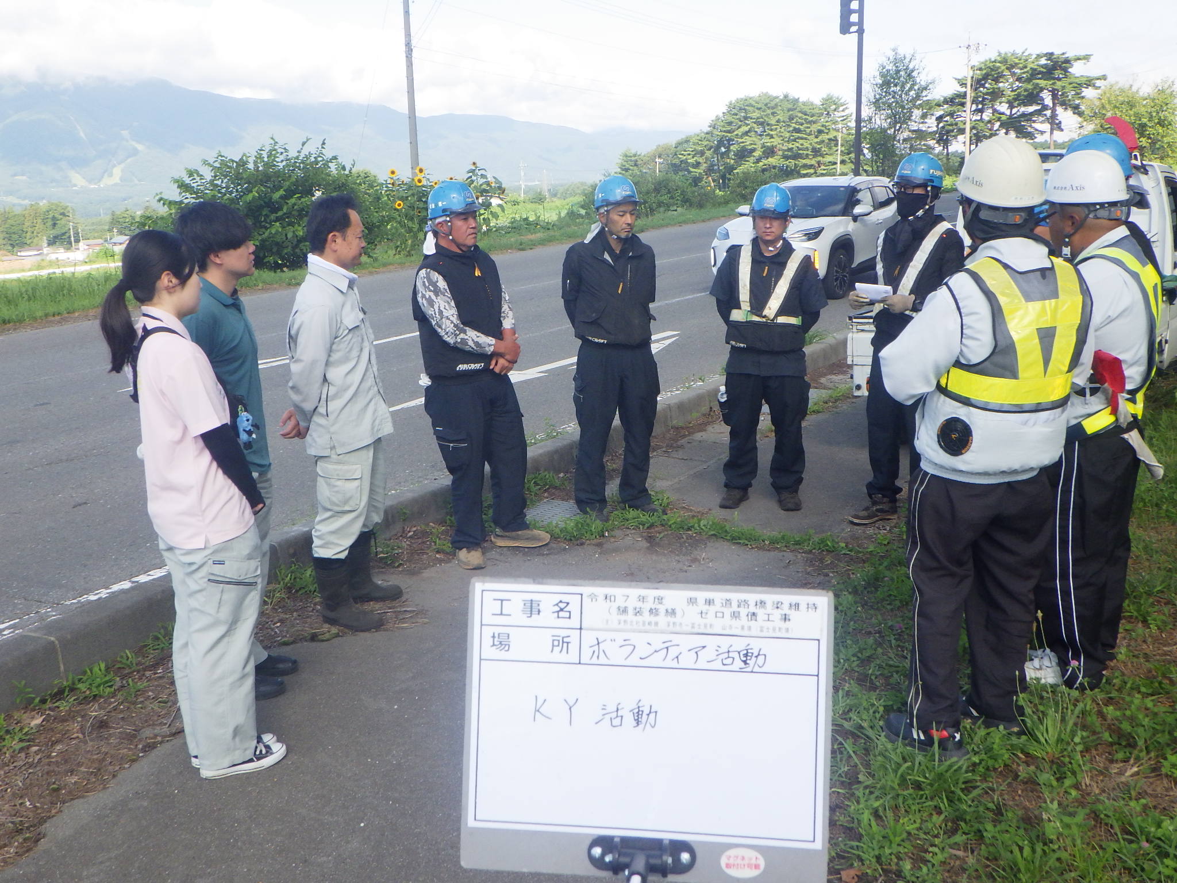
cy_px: 442
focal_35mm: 34
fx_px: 1156
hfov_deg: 54.0
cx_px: 588
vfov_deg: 41.8
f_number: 4.6
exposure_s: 1/400
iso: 250
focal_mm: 6.1
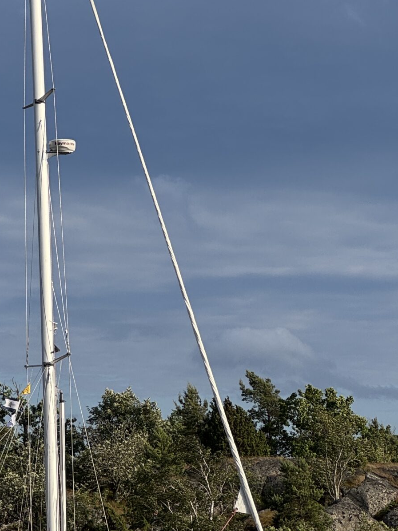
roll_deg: +0.2
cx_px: -20
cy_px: 294
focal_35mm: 165
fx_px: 2530
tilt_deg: +6.9
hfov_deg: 8.9
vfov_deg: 12.0
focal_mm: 9
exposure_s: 1/681
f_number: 2.8
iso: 25
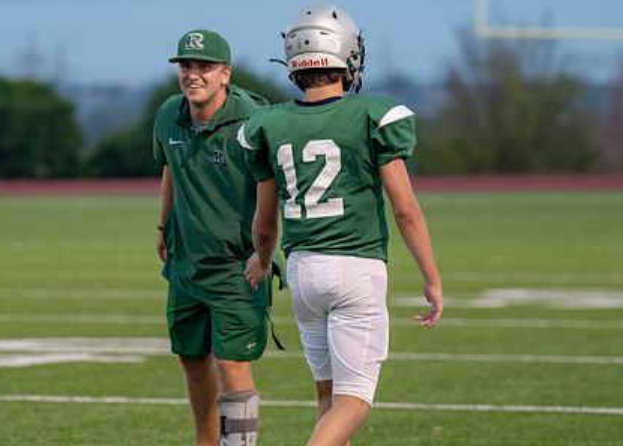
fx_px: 4940
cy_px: 248
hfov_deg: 7.2
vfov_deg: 5.2
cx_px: 229
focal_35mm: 279
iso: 1000
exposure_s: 1/1000
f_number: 2.8
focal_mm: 157
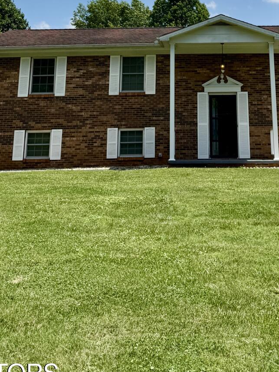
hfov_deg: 25.9
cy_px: -21
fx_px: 602
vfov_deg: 31.1
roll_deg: -0.2
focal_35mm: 56
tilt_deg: +16.5
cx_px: 200
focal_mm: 6.76
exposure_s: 1/8130
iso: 80
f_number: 1.78
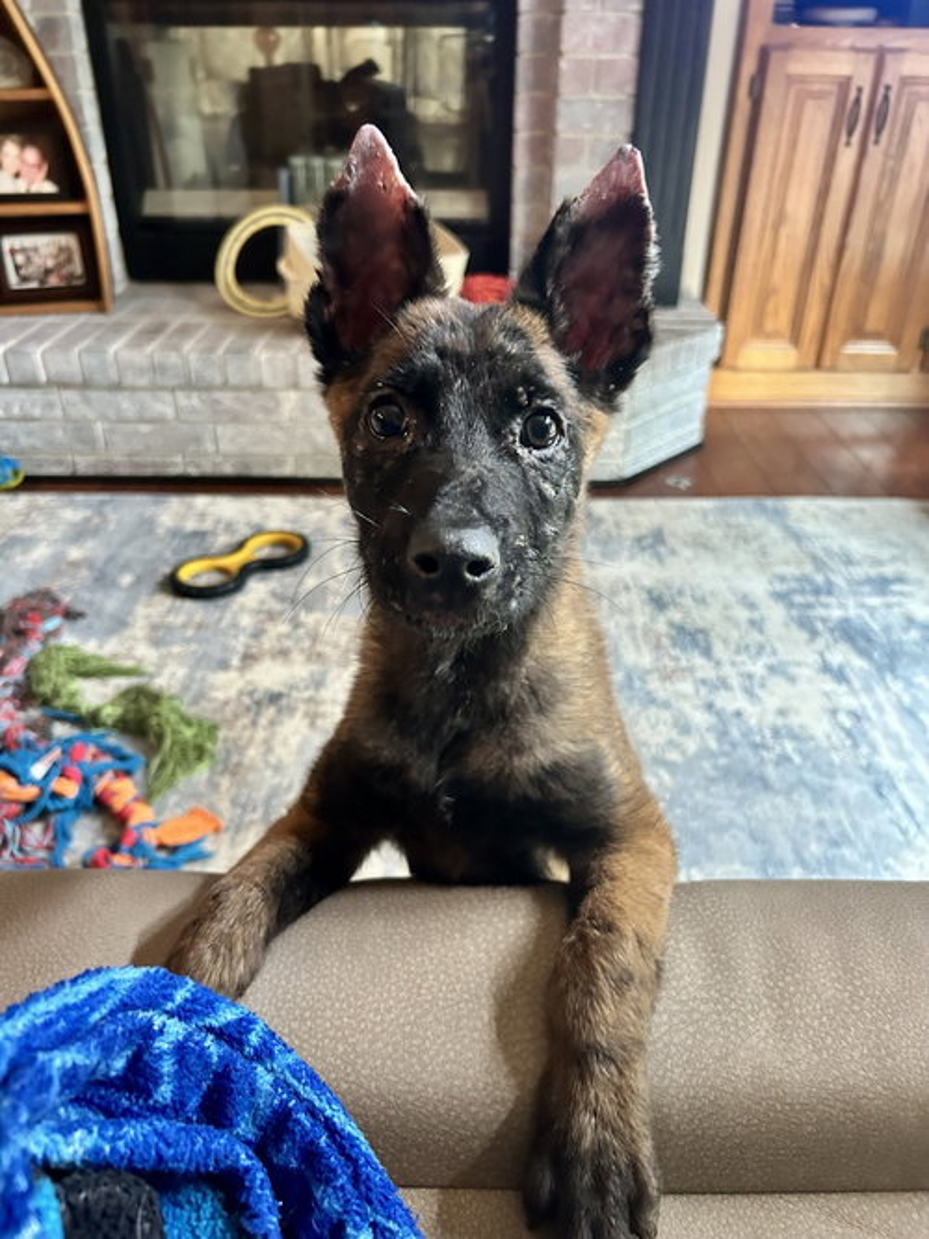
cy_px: 620
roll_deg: -1.2
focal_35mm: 26
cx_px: 464
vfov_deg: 67.3
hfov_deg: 53.0
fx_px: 931
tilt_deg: -30.6
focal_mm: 5.7
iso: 500
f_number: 1.5
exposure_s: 1/60
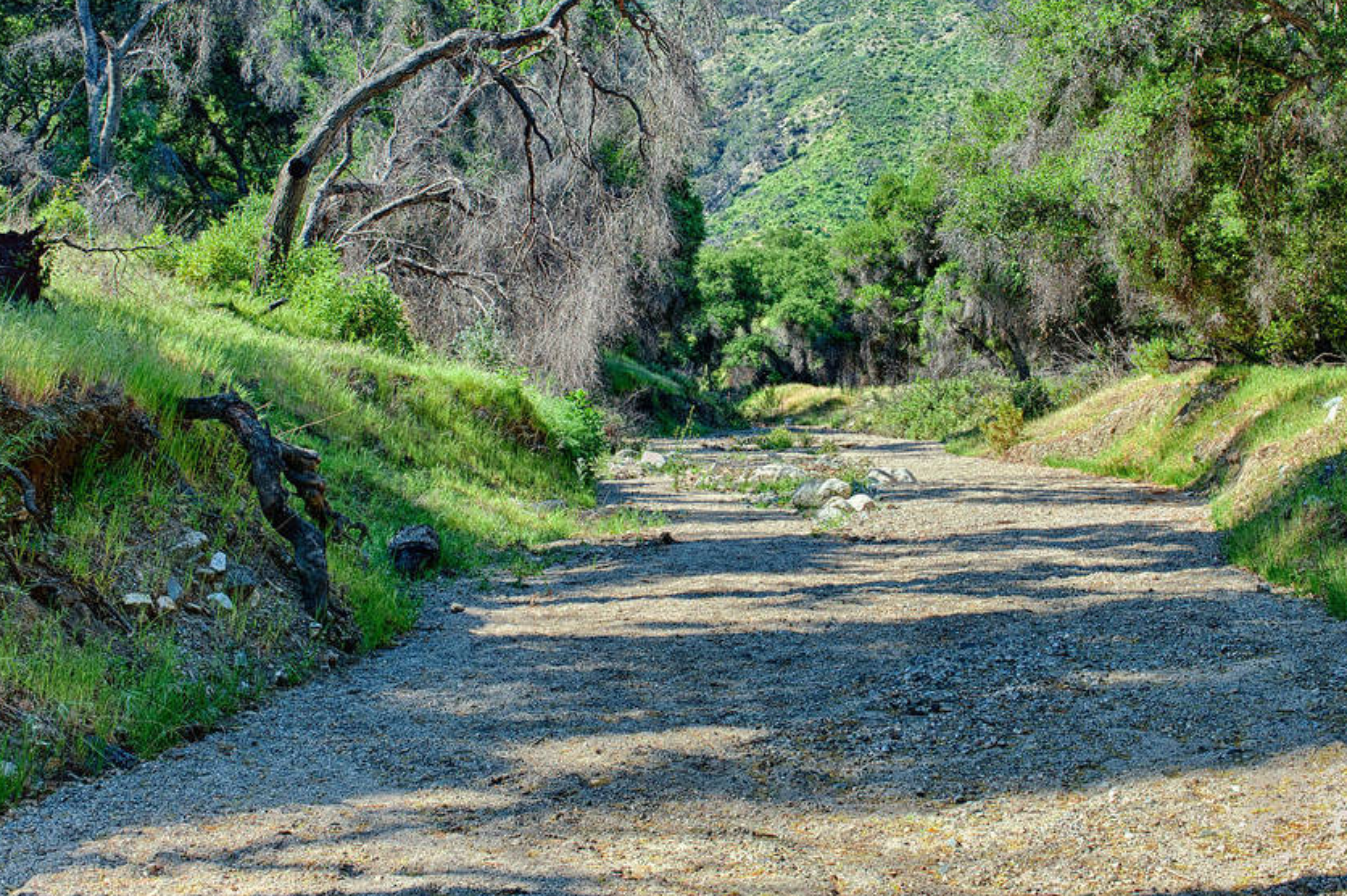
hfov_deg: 39.6
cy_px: 320
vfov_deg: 26.8
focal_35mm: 50
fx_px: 1869
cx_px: 723
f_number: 11
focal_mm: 38
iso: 400
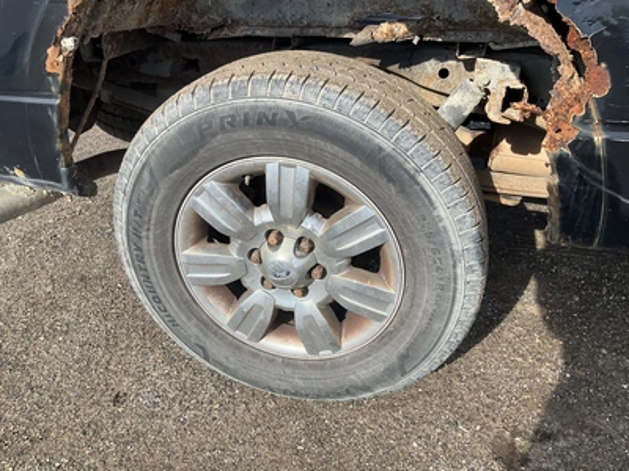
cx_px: 314
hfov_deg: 61.7
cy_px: 236
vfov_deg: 48.2
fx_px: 527
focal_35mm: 29
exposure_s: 1/574
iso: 25
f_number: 1.8
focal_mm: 3
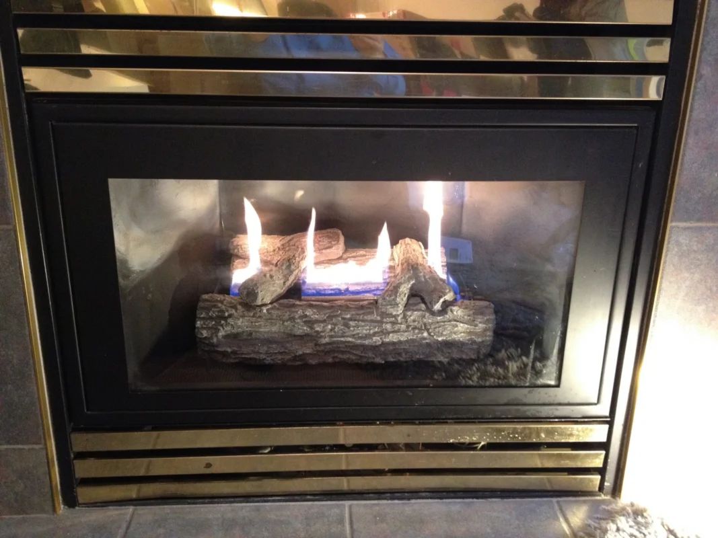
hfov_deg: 52.6
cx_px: 359
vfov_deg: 40.7
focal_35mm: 35
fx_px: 726
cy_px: 269
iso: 500
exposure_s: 1/15
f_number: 2.4
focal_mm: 4.28
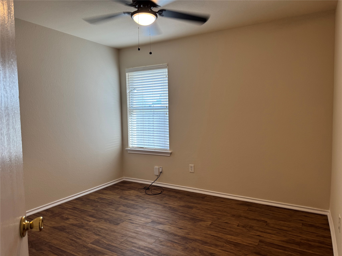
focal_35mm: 24
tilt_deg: -4.5
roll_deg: +0.8
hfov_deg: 71.6
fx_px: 237
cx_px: 171
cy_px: 128
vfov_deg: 56.8
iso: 125
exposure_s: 1/60
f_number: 1.78
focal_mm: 6.76
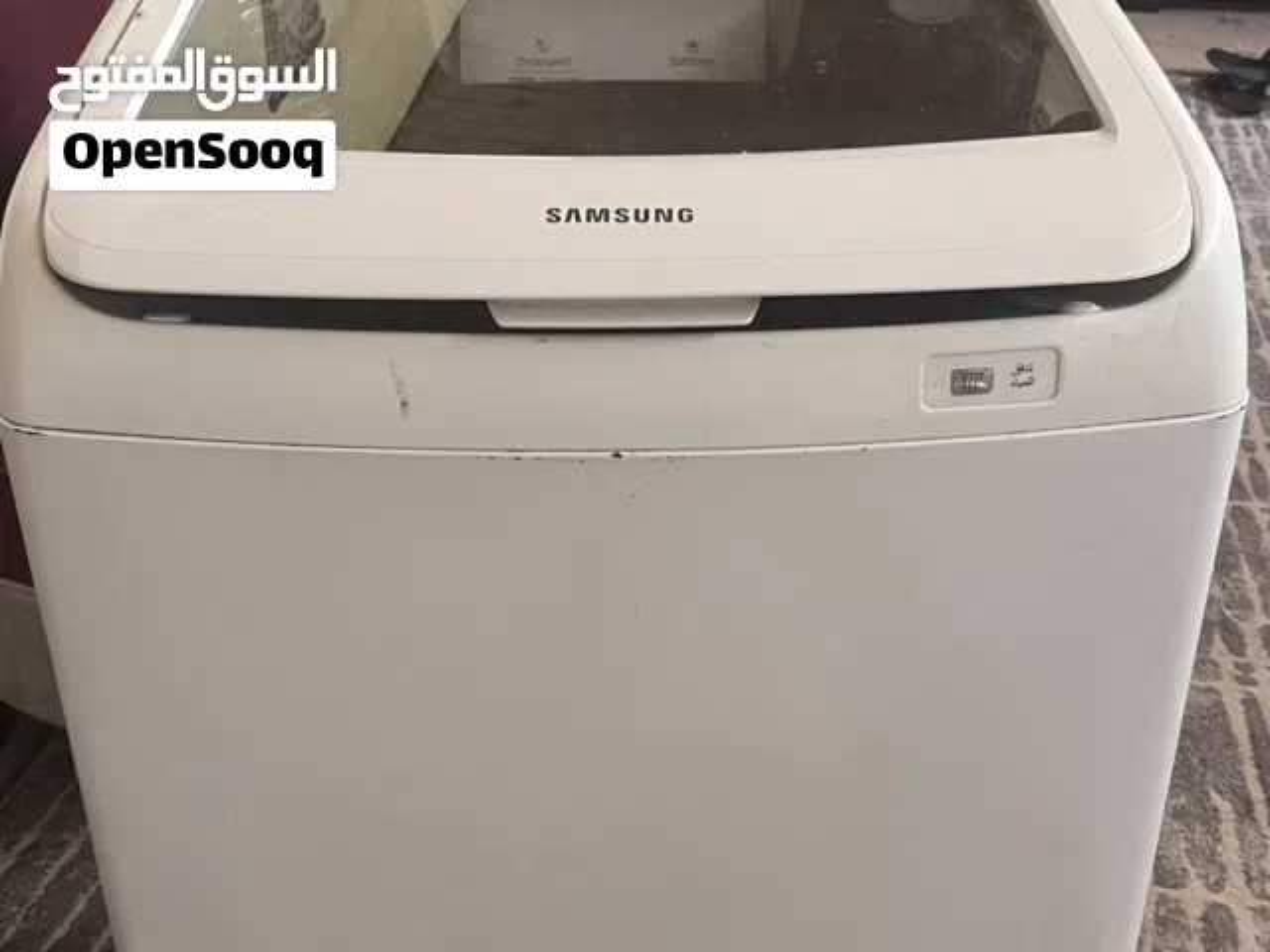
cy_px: 476
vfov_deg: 53.1
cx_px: 635
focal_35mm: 26
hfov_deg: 67.3
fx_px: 954
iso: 400
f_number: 1.6
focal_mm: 5.1
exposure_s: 1/60
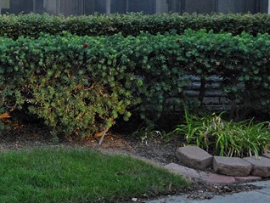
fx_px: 578
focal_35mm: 74
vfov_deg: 19.6
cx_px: -91
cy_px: 20
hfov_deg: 23.1
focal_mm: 6.3
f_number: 1.7
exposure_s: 1/359
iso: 25
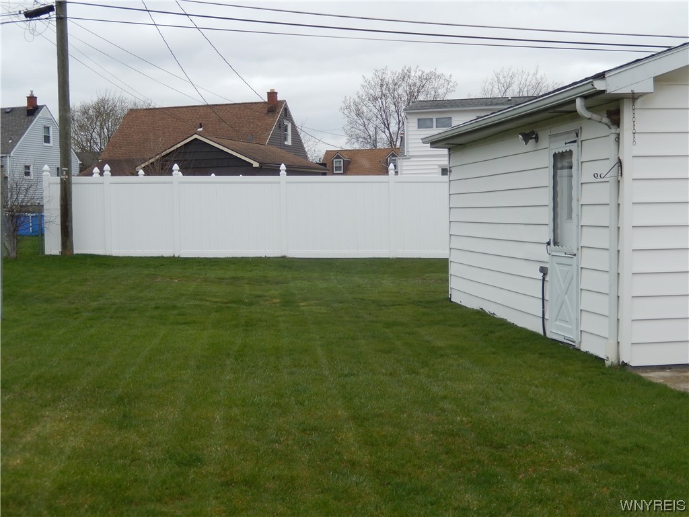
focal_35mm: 51
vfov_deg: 28.6
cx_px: 344
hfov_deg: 37.5
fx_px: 1015
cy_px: 258
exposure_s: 1/640
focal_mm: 9.2
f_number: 4.5
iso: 125
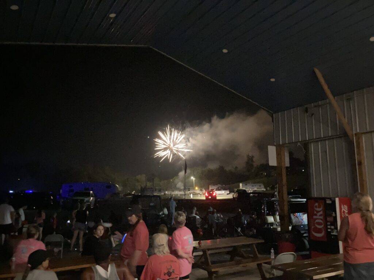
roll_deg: -0.6
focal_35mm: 28
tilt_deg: +9.2
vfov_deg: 49.7
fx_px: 303
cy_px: 140
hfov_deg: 63.4
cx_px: 187
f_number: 1.8
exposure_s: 1/4
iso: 2000
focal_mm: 3.99
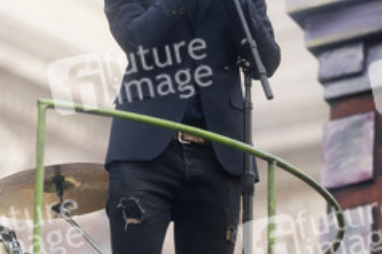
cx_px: 177
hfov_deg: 6.8
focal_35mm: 303
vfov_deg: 4.5
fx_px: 3211
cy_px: 158
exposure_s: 1/2000
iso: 500
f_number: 4
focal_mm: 180
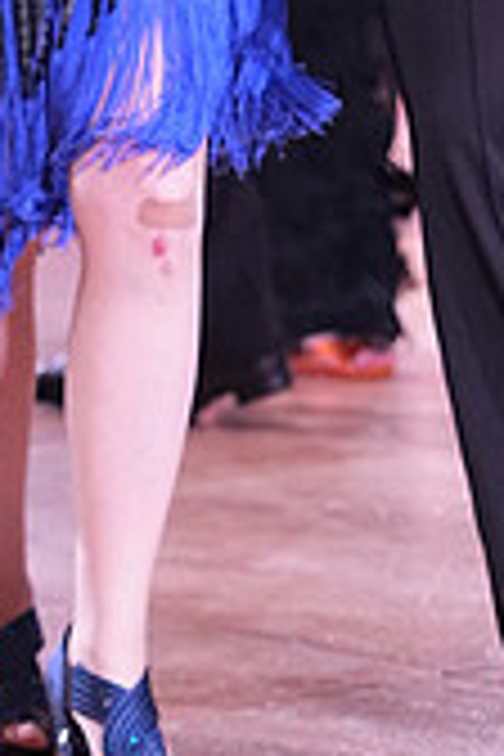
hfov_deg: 4.3
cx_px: 268
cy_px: -225
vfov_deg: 6.4
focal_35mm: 318
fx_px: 6677
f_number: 4.5
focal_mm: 92
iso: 3200
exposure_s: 1/400
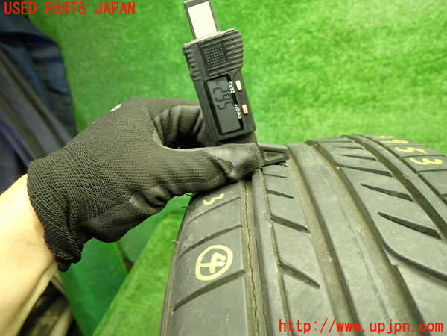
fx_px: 323
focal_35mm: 25
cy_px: 168
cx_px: 224
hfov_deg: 69.4
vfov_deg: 54.9
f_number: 2
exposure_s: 1/30
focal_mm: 4.5
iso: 320
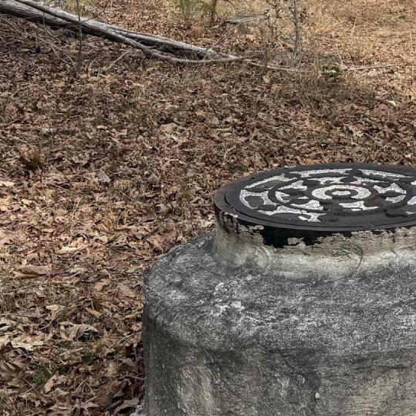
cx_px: 441
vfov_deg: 21.8
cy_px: 54
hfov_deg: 21.2
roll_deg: -0.4
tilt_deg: -6.2
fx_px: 1061
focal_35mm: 78
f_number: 1.78
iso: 80
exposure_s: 1/4167
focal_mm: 6.76
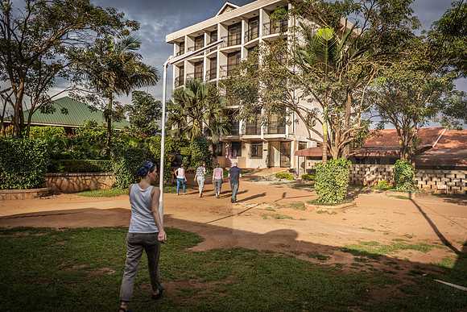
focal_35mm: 28
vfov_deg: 46.4
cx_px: 234
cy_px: 156
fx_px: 363
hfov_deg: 65.5
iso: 100
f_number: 2
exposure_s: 1/3200
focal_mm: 28
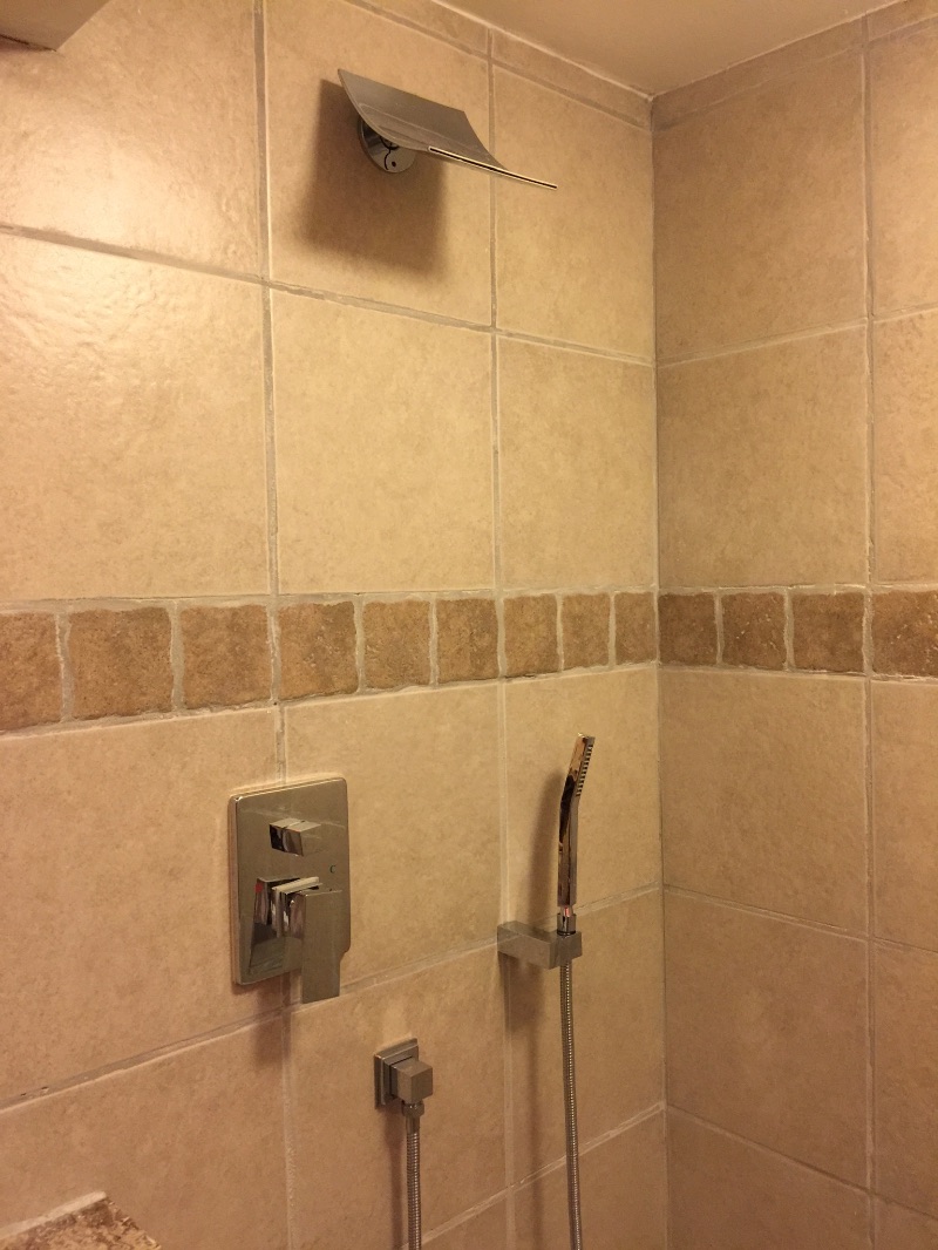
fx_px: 1047
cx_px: 469
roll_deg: +0.8
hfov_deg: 48.2
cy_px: 625
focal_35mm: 29
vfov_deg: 61.6
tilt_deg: -1.8
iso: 100
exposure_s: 1/10
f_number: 2.2
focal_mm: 4.15
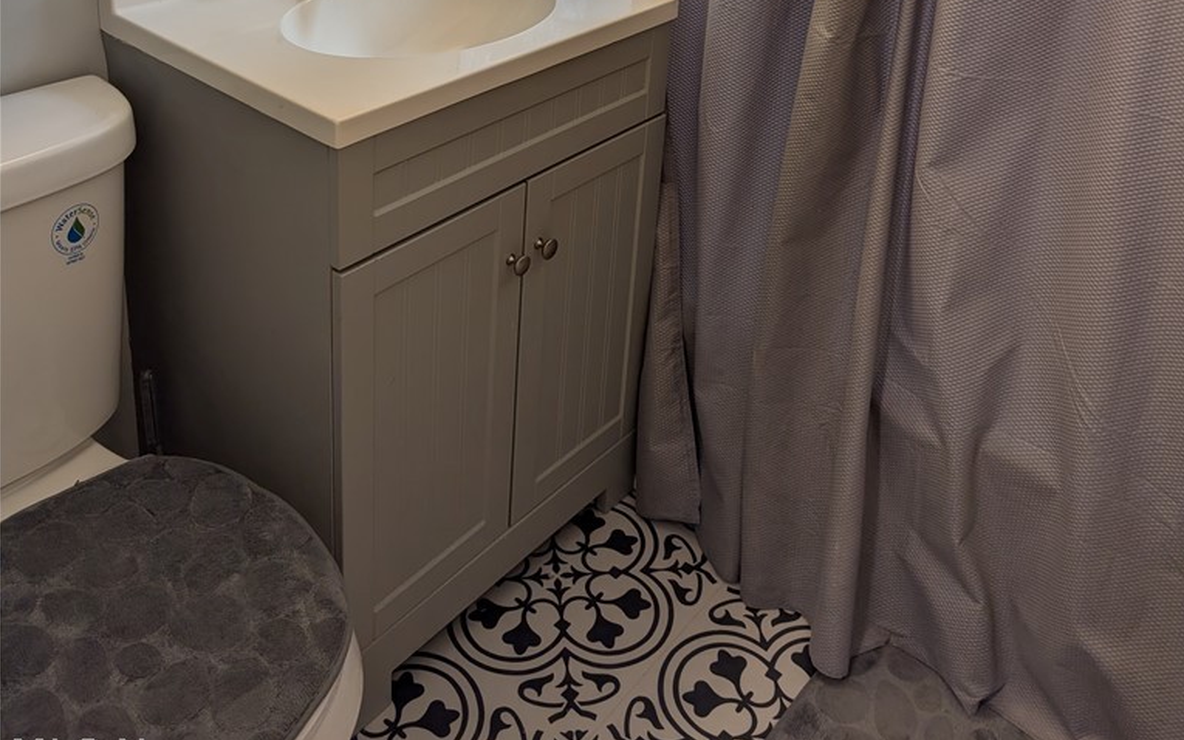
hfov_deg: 56.7
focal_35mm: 34
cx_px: 594
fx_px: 1097
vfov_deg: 34.0
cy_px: 1
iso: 29
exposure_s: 1/24
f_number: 1.68
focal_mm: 6.9
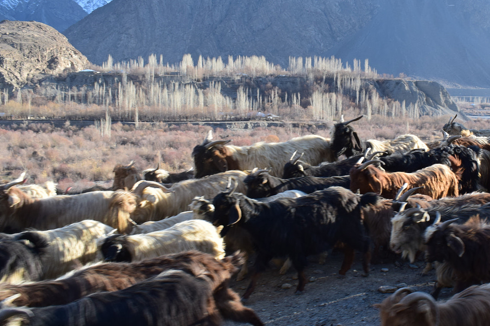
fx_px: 636
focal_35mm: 47
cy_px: 154
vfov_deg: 28.8
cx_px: 329
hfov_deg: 41.6
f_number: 10
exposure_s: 1/200
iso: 400
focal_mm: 21
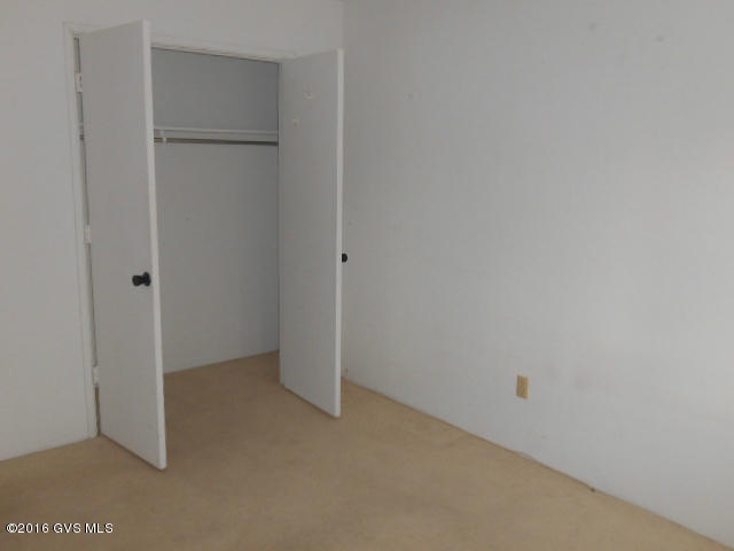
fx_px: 657
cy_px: 276
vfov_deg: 45.4
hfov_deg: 58.4
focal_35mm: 31
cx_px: 367
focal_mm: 5.5
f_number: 3.6
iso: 200
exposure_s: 1/25
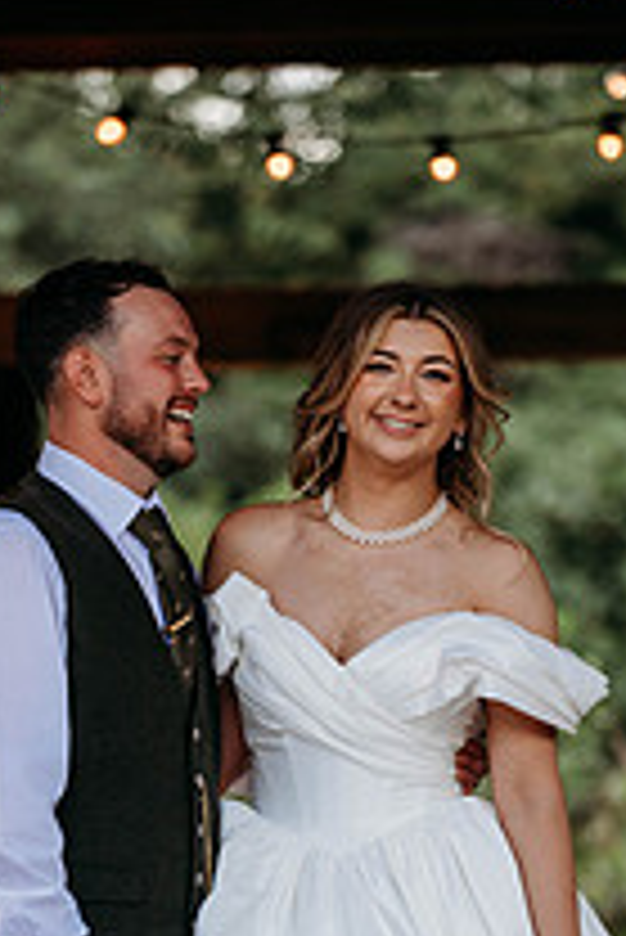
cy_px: 878
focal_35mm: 184
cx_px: 324
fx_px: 4791
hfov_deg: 7.5
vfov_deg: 11.1
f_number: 1.8
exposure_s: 1/1250
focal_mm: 85
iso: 100
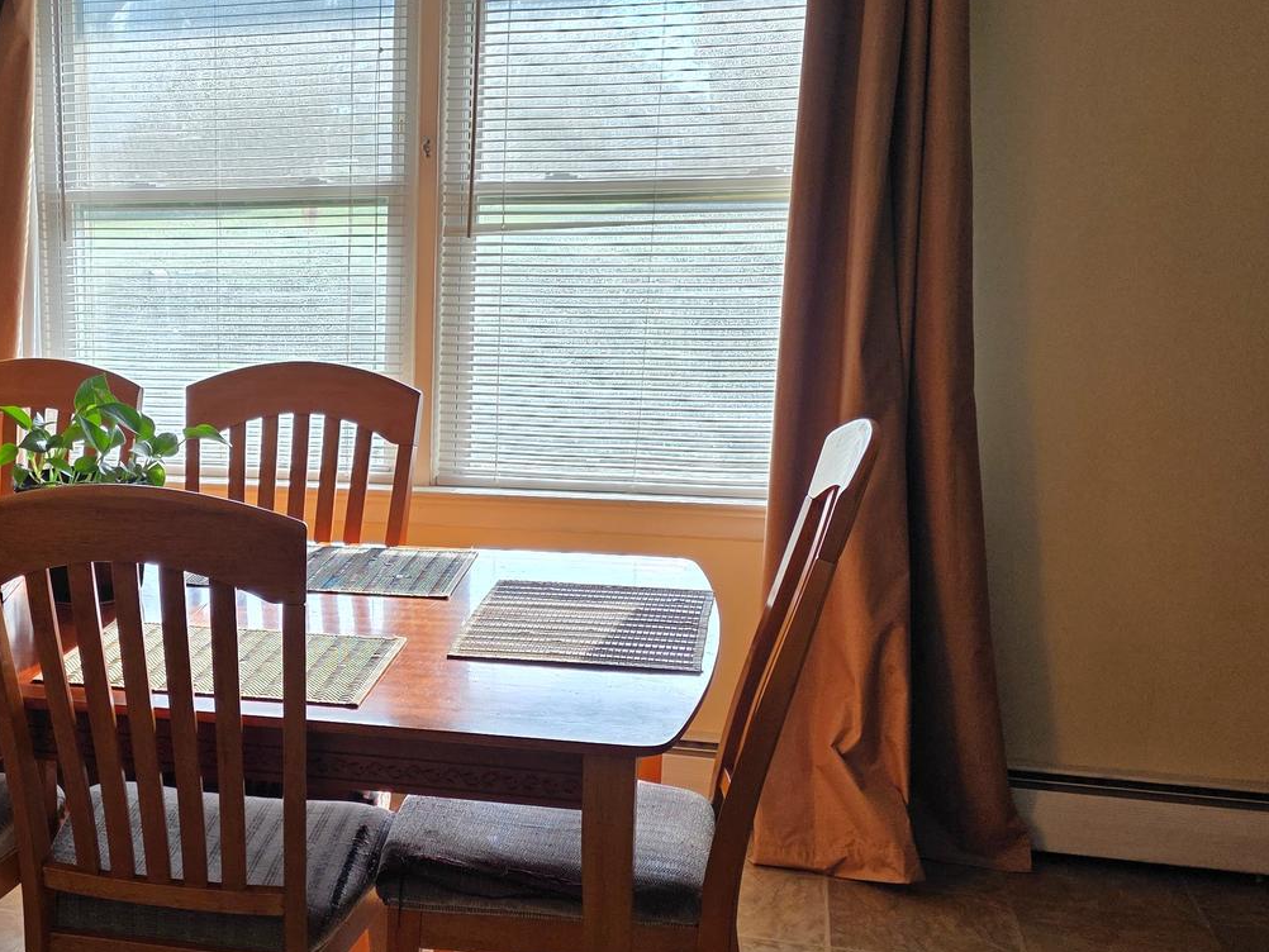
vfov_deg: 30.8
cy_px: 581
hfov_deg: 37.8
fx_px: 1723
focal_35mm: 47
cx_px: 136
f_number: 1.7
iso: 40
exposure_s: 1/180
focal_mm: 6.3
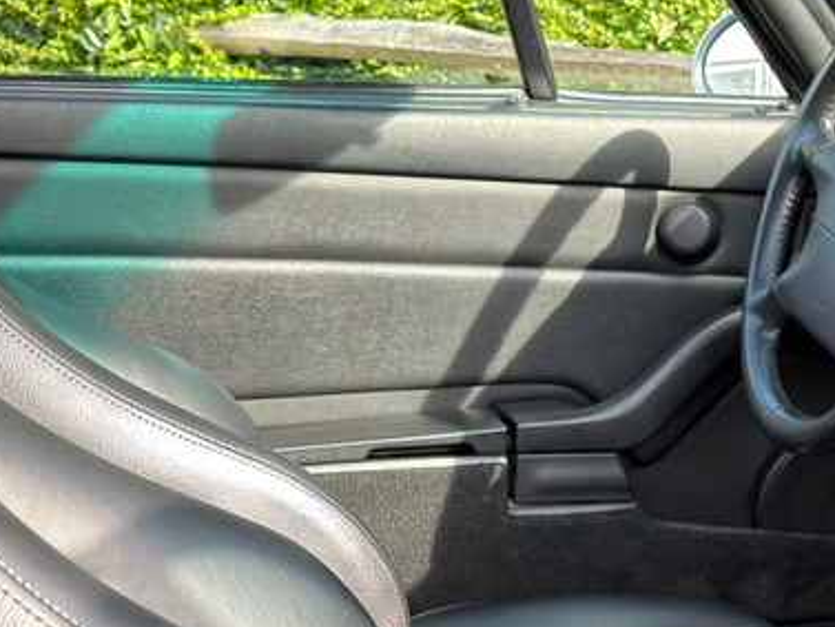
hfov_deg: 19.7
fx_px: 2292
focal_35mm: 95
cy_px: 616
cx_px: 944
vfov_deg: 15.3
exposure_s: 1/290
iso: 80
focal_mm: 6.76
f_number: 1.78
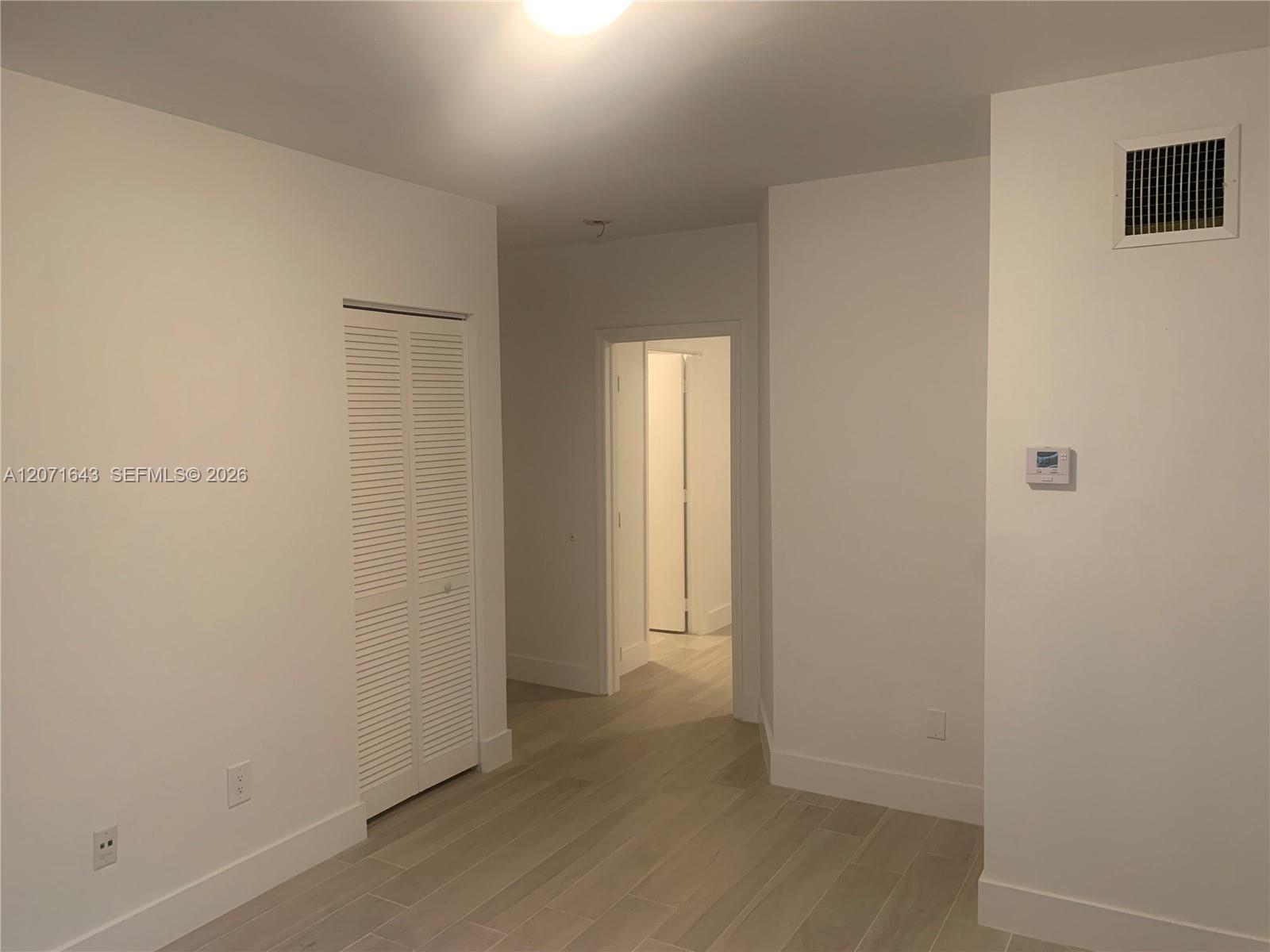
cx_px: 635
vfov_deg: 53.1
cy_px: 476
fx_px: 954
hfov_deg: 67.3
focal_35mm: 26
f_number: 1.8
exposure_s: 1/60
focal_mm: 4.25
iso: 200
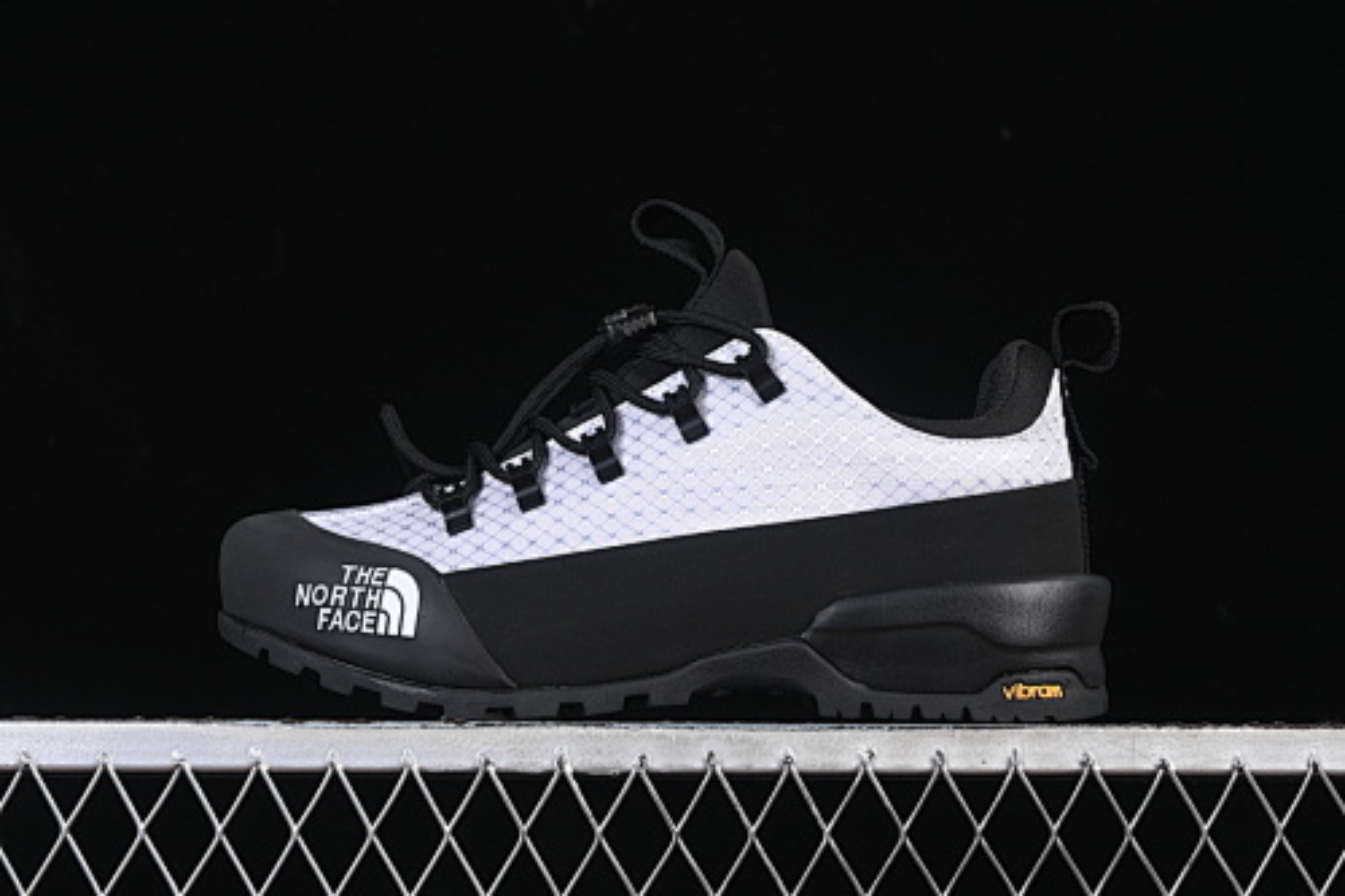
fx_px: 2801
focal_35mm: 75
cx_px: 672
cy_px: 448
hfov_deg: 27.0
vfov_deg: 18.2
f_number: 6.3
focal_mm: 50
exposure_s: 1/60
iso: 160
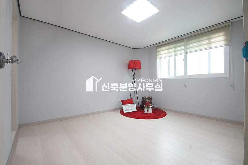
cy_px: 82
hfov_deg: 100.4
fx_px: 103
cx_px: 124
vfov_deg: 77.2
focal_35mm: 15
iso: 800
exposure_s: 1/15
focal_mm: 10
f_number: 9
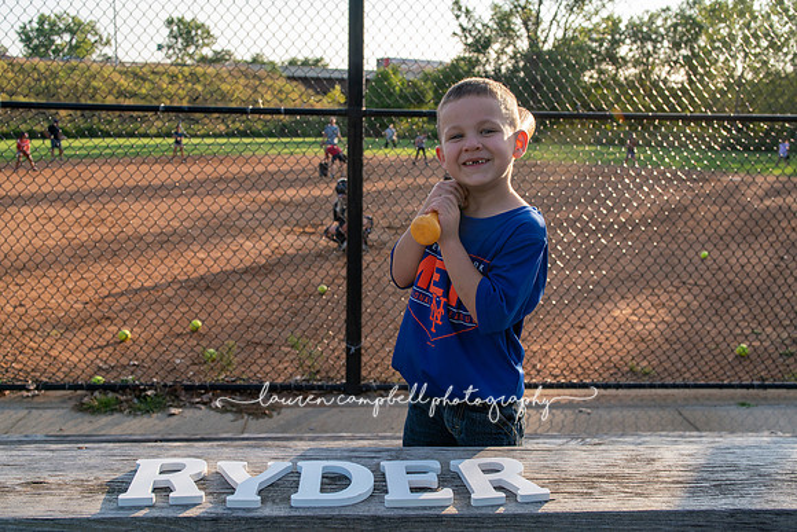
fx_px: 775
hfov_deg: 54.4
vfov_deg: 37.9
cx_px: 398
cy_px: 266
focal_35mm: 35
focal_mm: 35
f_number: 7.1
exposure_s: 1/250
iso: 400
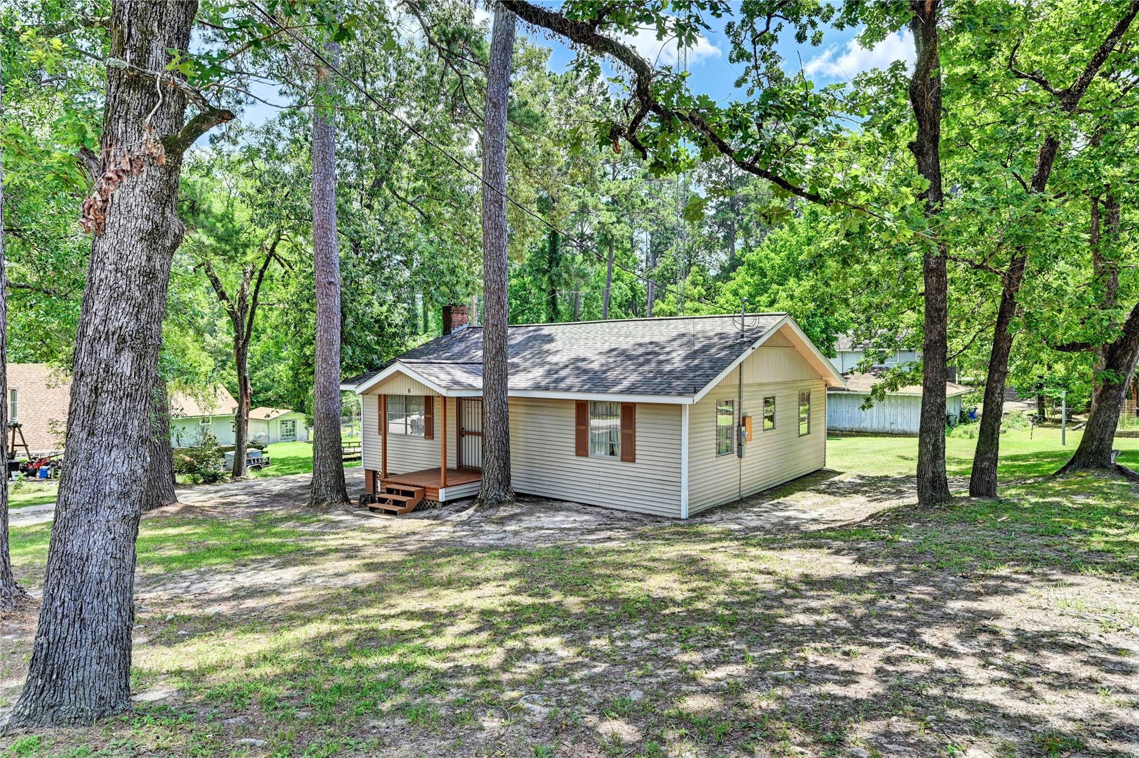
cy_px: 379
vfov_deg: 59.4
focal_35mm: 21
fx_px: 664
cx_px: 570
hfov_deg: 81.2
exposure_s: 1/200
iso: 400
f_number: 8
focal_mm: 21
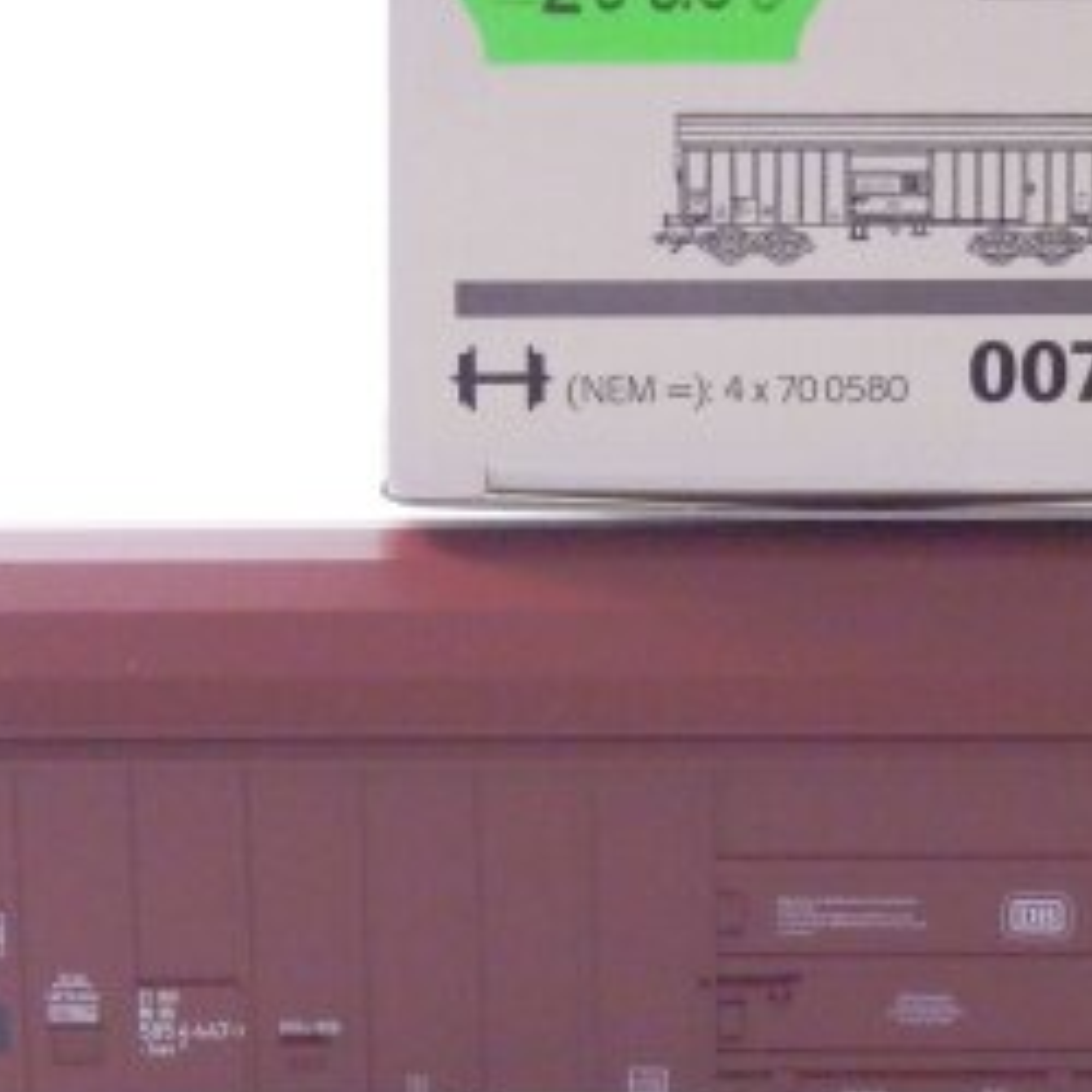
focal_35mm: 140
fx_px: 4997
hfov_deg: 12.4
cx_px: 909
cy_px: 480
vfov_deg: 12.5
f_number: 4.4
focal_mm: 11.9
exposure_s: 1/160
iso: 2000
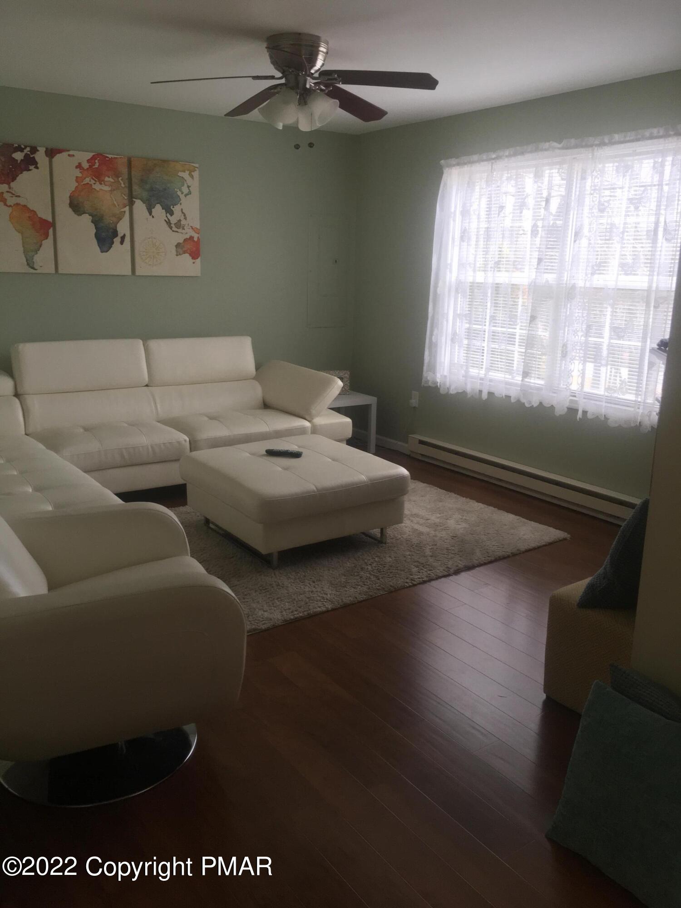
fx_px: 761
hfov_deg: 48.2
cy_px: 454
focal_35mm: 29
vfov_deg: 61.7
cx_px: 340
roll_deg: -1.3
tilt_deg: -13.3
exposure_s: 1/30
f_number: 2.2
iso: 50
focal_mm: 4.15
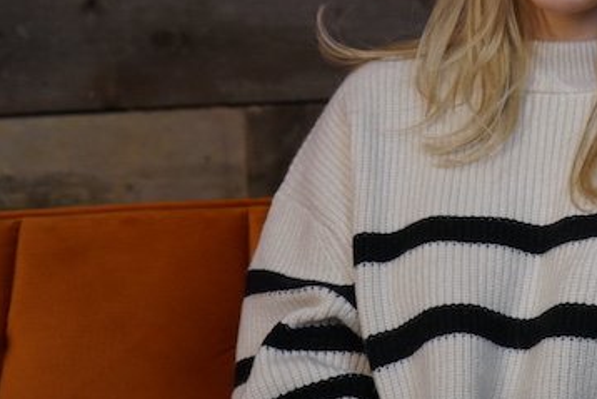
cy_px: 27
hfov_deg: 17.6
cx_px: 559
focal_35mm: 114
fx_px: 1891
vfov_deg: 11.9
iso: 800
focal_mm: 51
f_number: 5.6
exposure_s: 1/125
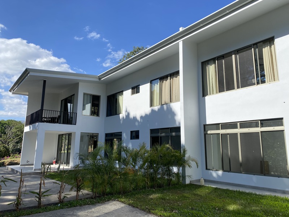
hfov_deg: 67.3
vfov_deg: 53.1
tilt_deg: +10.7
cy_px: 108
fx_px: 217
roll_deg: -0.3
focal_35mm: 26
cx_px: 144
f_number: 1.8
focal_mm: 4.25
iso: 32
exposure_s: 1/2571
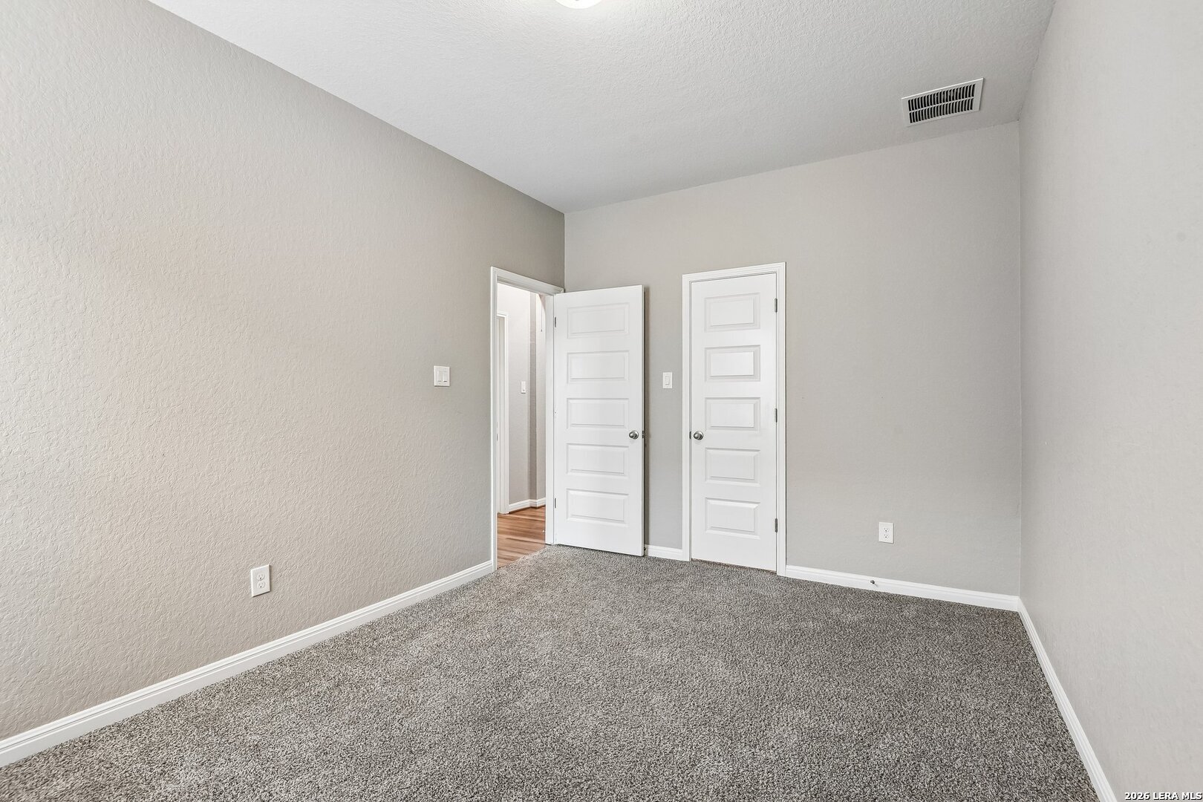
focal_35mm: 16
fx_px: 535
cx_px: 602
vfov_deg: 73.7
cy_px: 401
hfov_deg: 96.7
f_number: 8
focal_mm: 16
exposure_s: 1/15
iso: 1600
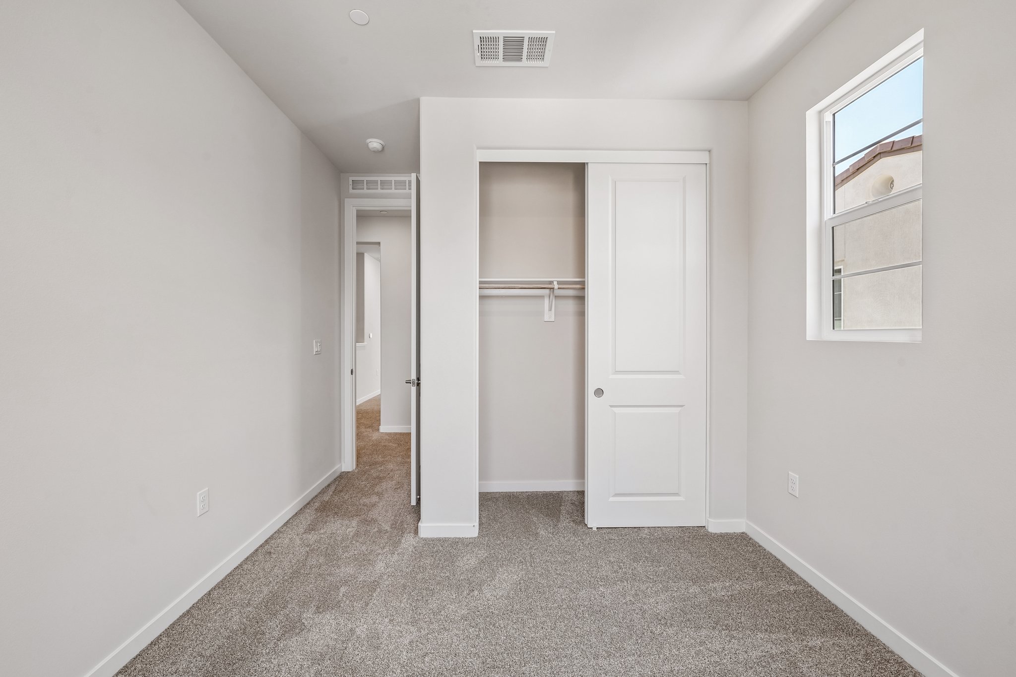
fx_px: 367
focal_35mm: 13
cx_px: 508
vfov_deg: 85.4
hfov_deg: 108.3
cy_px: 338
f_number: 9
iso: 400
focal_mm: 13
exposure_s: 1/25
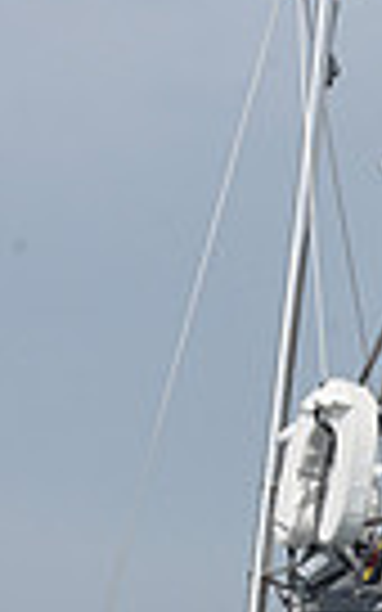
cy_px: 731
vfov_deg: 6.9
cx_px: 1258
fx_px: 5064
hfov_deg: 4.1
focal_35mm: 304
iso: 320
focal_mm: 70
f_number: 13
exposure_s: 1/800
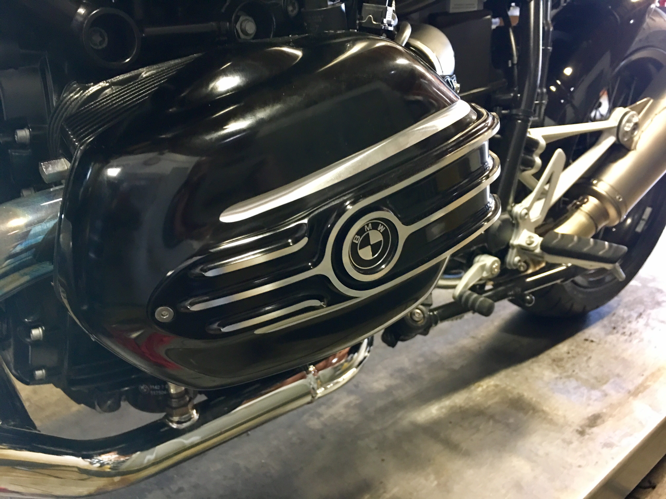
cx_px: 333
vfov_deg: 48.2
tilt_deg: -20.6
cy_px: 250
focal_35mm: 29
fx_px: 558
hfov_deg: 61.7
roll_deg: -0.9
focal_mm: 4.15
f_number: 2.2
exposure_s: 1/8
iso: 100
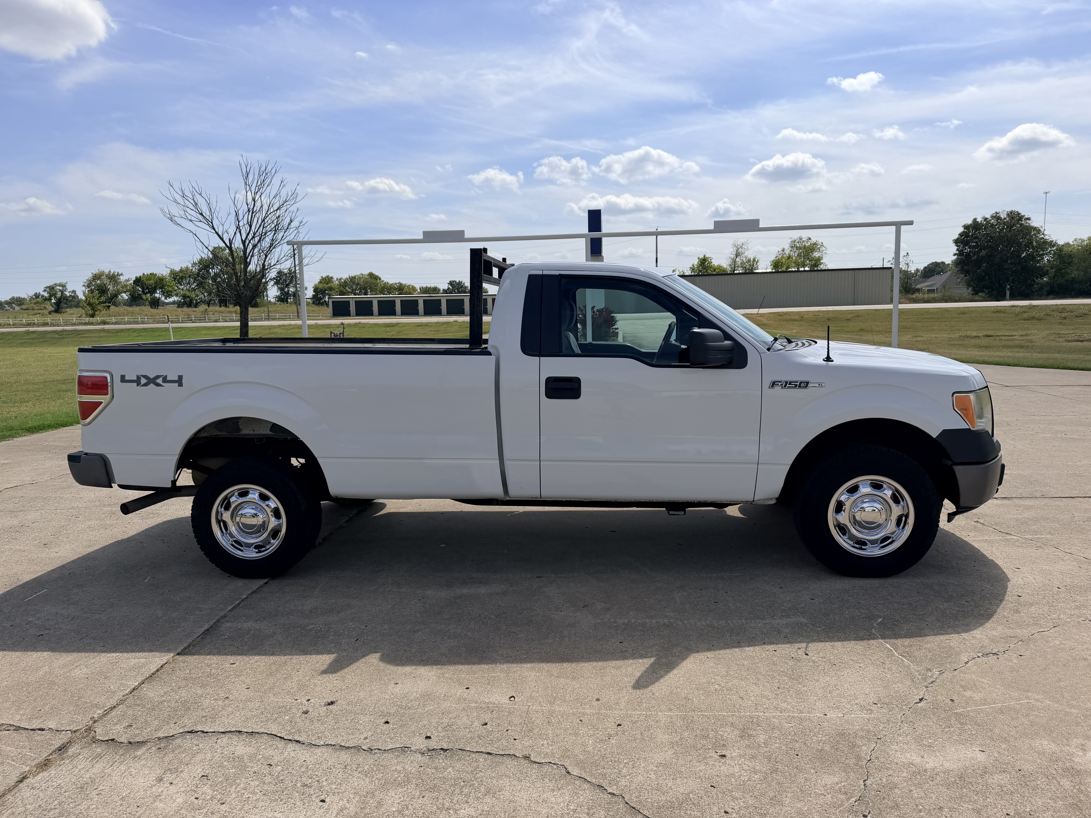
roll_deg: -0.3
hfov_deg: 71.6
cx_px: 546
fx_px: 756
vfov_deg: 56.8
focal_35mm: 24
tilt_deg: -4.6
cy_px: 409
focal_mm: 6.76
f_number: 1.78
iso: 80
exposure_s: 1/8130
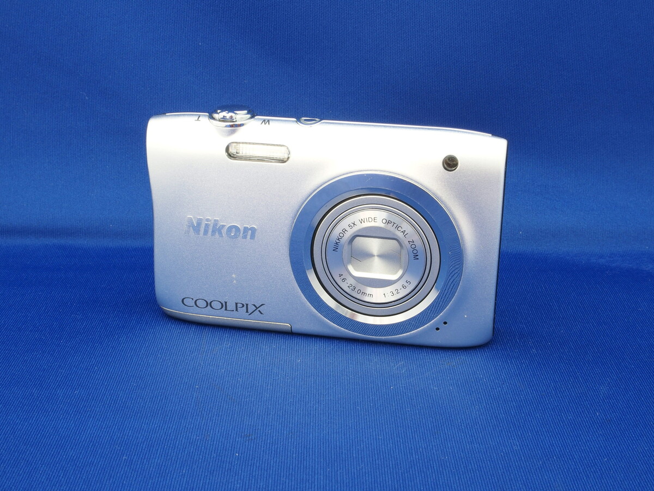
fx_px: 945
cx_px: 327
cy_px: 246
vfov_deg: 29.1
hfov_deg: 38.2
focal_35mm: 50
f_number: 8
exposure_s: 1
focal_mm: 10.8
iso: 100
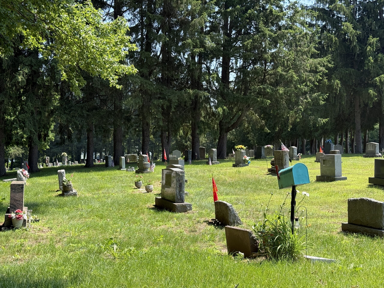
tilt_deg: +2.6
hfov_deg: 39.7
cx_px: 192
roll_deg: -0.2
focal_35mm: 48
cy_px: 144
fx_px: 532
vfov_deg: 30.3
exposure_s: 1/1715
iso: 100
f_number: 1.78
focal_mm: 6.76
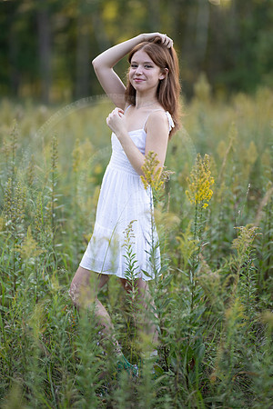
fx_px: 967
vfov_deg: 23.9
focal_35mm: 85
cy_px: 204
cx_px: 136
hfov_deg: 16.1
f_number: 1.2
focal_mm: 85
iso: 160
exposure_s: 1/800
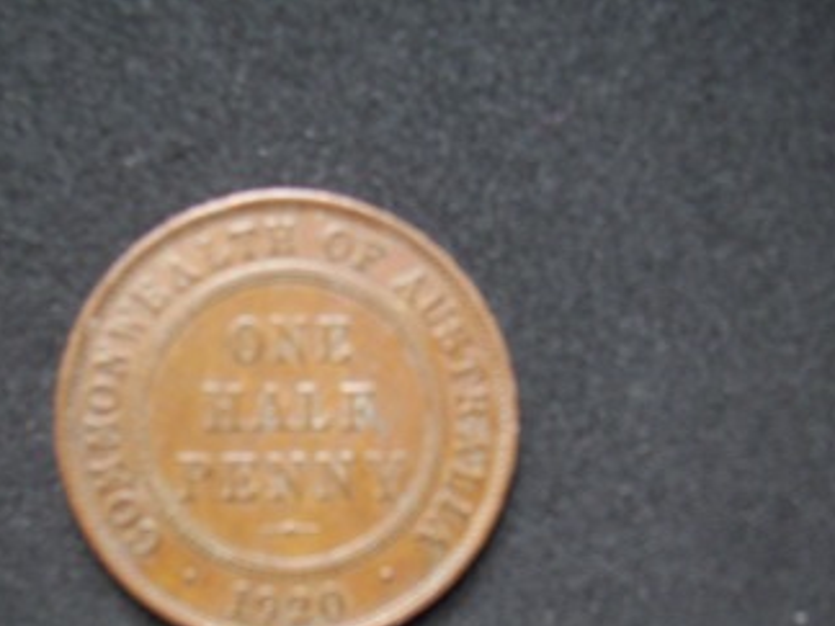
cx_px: 314
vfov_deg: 30.6
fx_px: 1134
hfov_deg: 40.2
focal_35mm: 47
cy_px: 430
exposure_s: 1/8
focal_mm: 5.7
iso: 160
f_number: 2.9
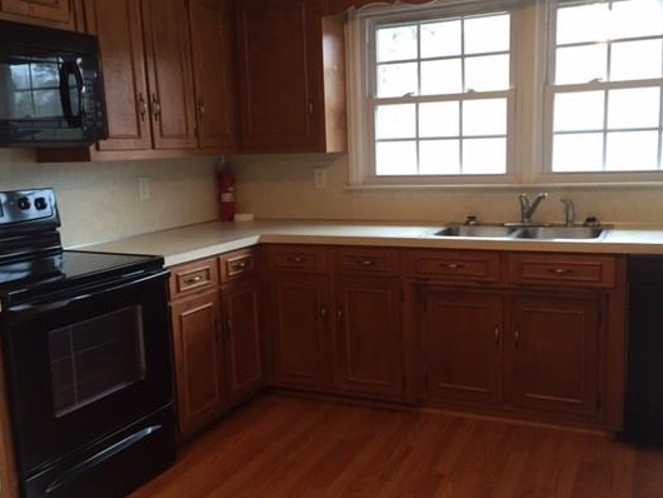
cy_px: 262
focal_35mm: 35
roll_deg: +2.3
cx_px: 344
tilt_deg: -7.6
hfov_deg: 52.6
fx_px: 671
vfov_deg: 40.7
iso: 100
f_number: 2.2
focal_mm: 4.15
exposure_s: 1/30
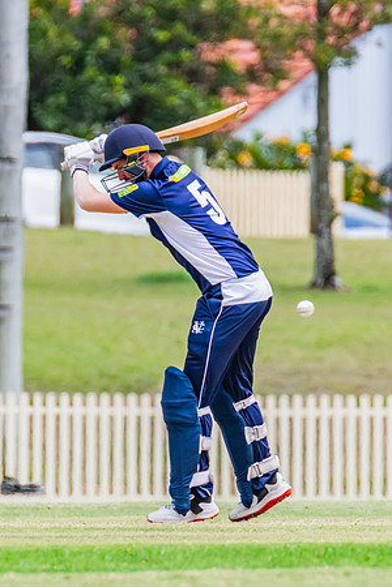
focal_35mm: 1065
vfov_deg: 1.9
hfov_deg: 1.3
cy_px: 273
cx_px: 170
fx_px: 17391
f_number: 8
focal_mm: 600
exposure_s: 1/2000
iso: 800
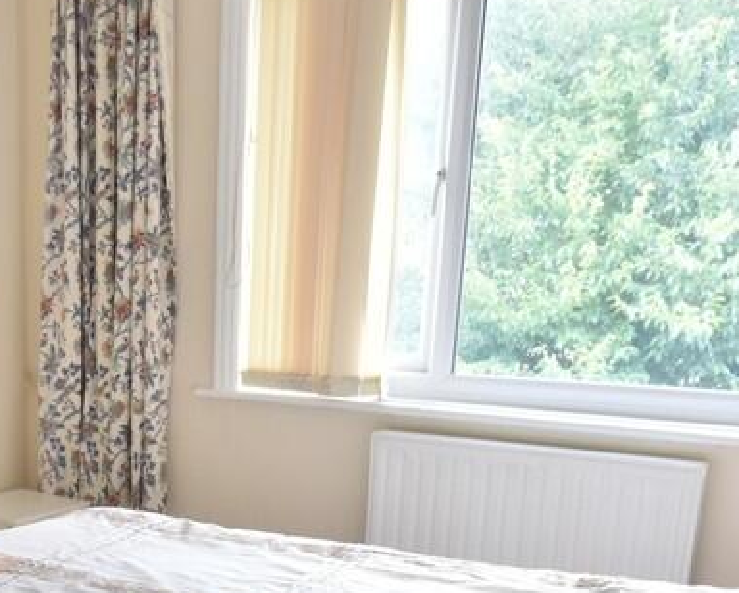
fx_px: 1232
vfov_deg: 25.9
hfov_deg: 32.0
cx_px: 96
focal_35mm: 56
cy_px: 567
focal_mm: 15
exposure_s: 1/100
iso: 500
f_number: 4.5
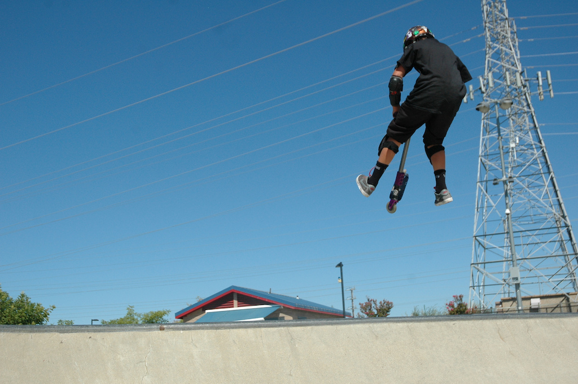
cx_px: 289
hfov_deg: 42.4
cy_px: 192
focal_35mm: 46
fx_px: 746
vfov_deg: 28.9
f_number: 5.6
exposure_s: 1/2000
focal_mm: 31
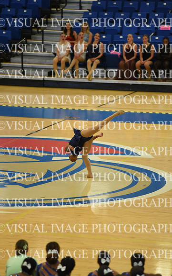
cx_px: 88
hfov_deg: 6.4
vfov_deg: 10.2
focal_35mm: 205
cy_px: 138
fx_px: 1536
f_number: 2.8
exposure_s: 1/1000
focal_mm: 200
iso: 8000
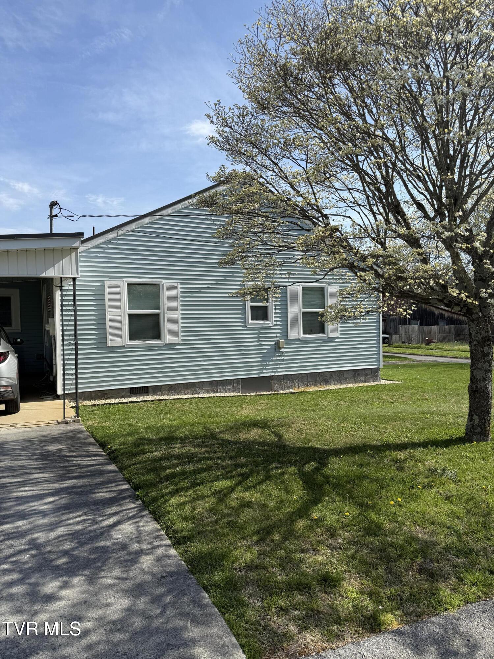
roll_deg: +0.7
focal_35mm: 24
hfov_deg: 56.8
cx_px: 247
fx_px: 457
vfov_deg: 71.6
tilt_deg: -1.3
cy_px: 330
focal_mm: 6.76
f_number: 1.78
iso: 80
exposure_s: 1/4167
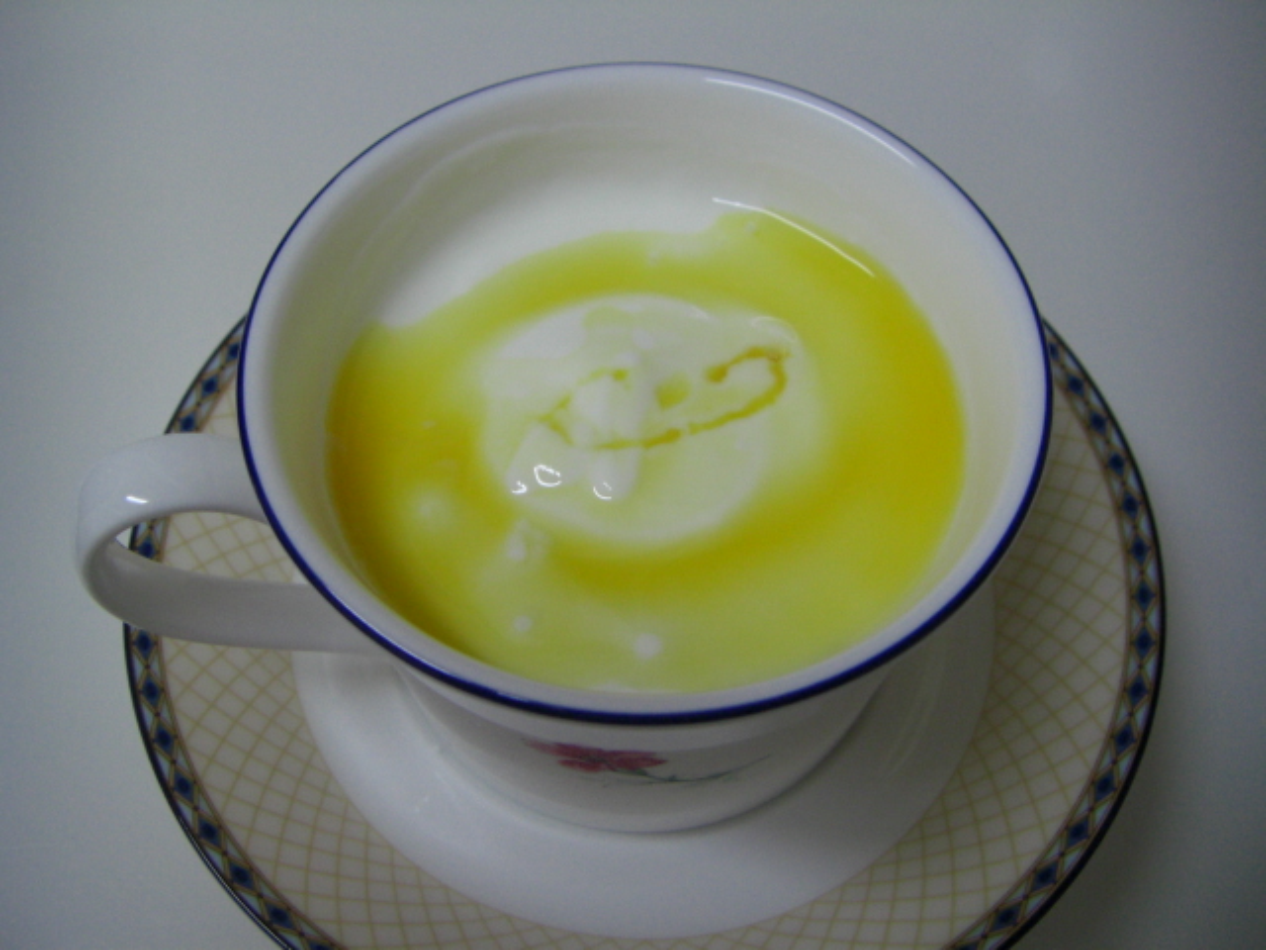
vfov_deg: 37.7
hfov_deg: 49.0
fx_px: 1390
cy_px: 475
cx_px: 633
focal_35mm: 38
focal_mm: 6.3
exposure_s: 1/30
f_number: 3.4
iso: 200
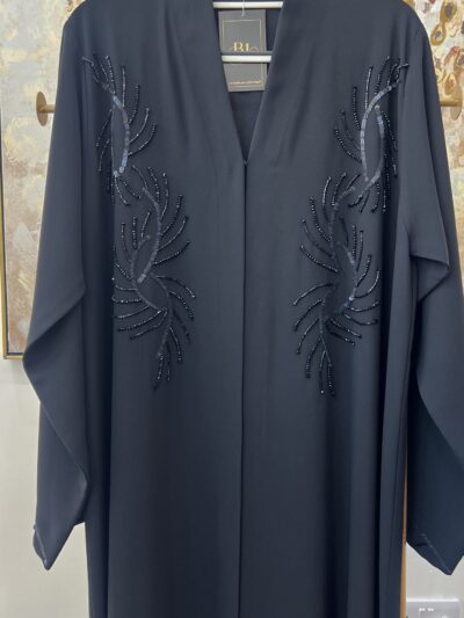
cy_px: 309
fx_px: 464
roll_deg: -0.5
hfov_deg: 53.1
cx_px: 232
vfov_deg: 67.3
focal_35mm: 26
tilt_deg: -6.5
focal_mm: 5.7
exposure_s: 1/100
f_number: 1.5
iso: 100
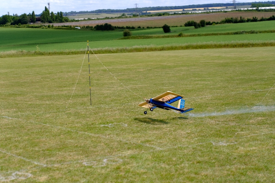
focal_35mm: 84
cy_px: 92
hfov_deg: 24.2
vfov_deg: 16.3
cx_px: 138
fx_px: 642
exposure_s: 1/2400
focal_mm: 56
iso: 100
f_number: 2.8
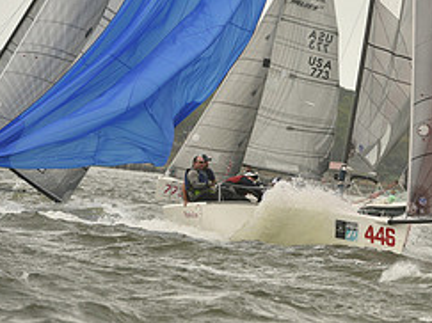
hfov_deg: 3.2
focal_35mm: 621
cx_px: 446
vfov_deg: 2.4
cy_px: 31
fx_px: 7746
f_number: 7.1
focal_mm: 270
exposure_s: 1/1000
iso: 400
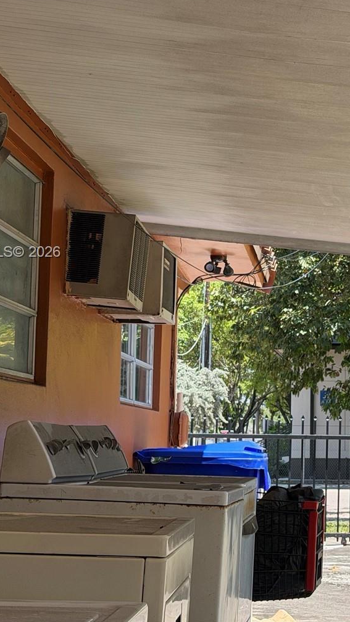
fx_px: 1369
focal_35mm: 83
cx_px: 362
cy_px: 253
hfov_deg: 14.3
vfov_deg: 25.6
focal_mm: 6.76
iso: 64
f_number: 1.78
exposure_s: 1/928
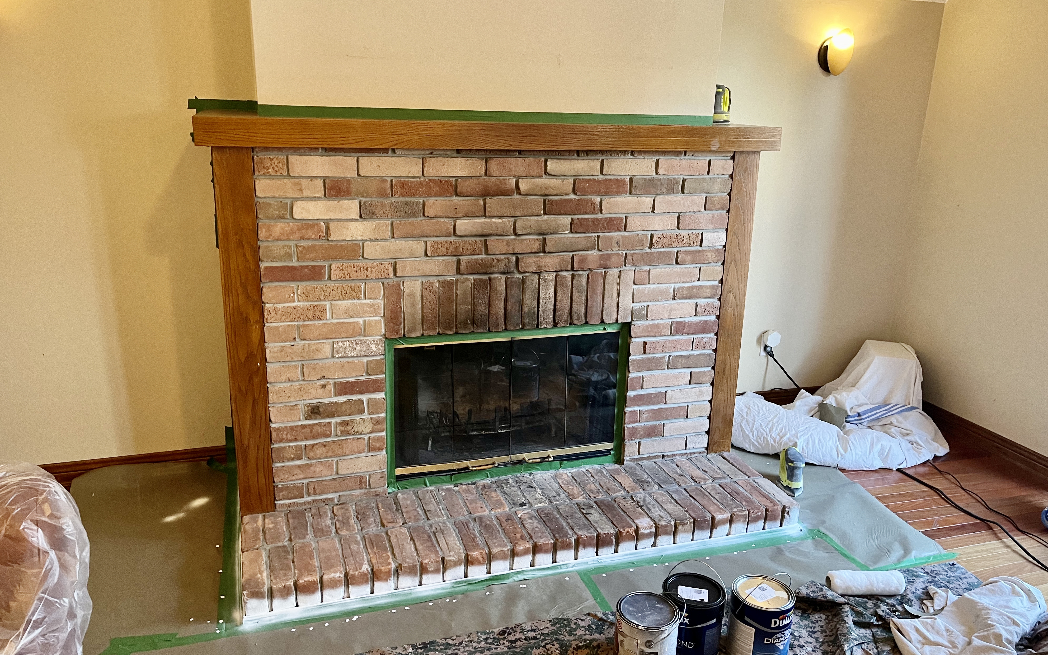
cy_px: 325
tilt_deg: -15.5
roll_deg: -1.2
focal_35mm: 28
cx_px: 519
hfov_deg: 66.5
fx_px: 800
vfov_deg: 44.5
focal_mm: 5.1
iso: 400
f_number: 1.6
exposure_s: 1/60
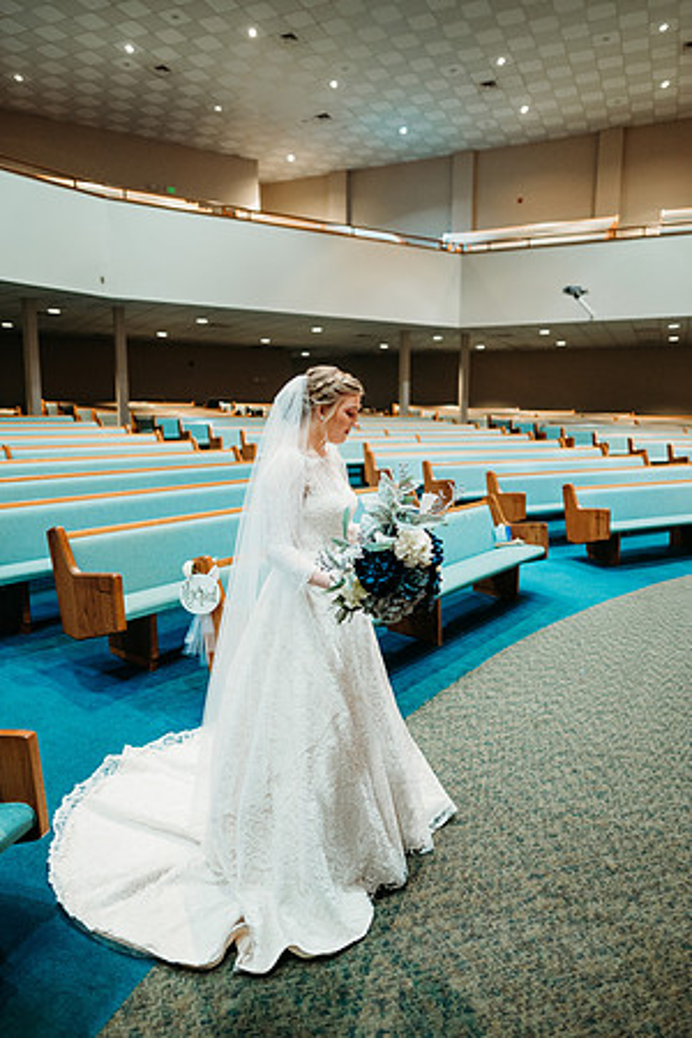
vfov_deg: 73.7
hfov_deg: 53.1
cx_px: 346
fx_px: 692
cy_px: 519
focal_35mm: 24
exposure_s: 1/100
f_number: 1.8
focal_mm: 24
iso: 2000
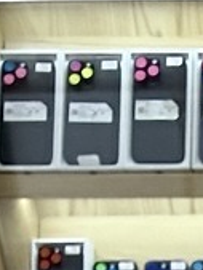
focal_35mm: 128
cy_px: 690
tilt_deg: -29.4
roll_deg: +0.0
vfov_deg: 11.8
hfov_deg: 10.3
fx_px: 1000
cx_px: 455
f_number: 2.2
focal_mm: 2.22
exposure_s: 1/120
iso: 80
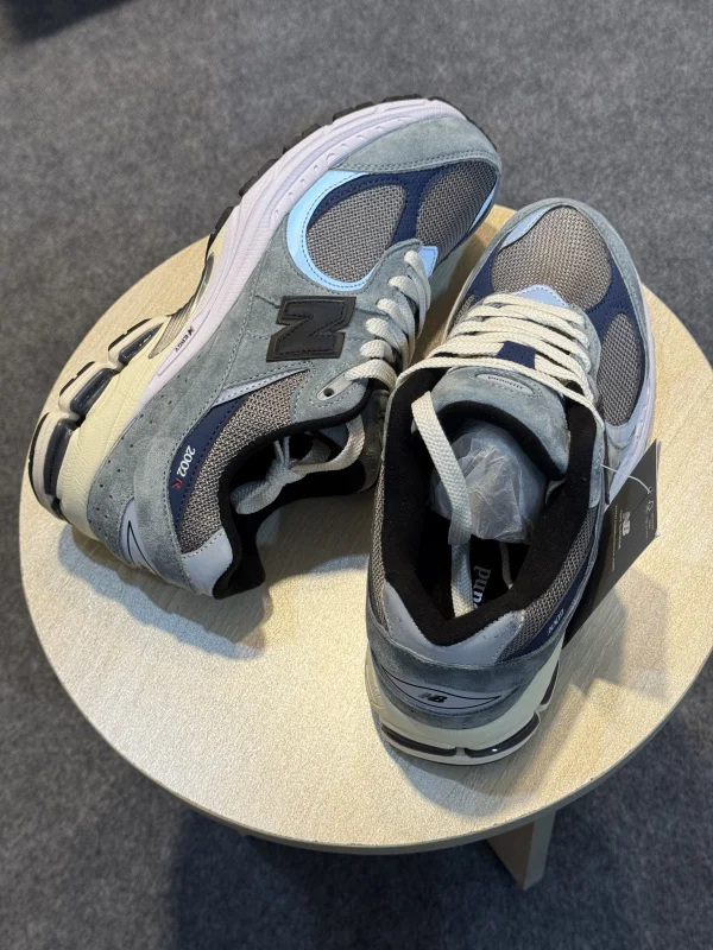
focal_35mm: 48
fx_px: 1318
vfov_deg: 39.7
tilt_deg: -62.1
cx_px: 356
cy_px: 475
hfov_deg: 30.3
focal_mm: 6.76
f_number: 1.78
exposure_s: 1/50
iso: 64
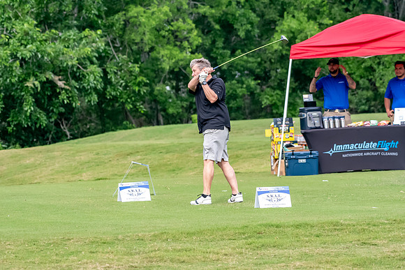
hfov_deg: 6.9
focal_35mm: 300
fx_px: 3376
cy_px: 135
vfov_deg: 4.6
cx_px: 202
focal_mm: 200
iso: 2000
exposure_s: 1/2000
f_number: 5.6
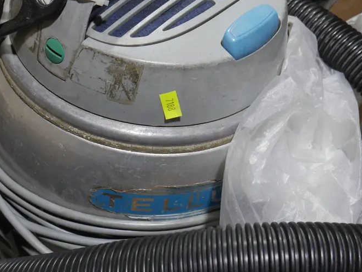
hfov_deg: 29.8
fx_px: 680
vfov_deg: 22.6
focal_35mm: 65
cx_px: 180
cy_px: 118
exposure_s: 1/60
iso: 320
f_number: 5.6
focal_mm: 21
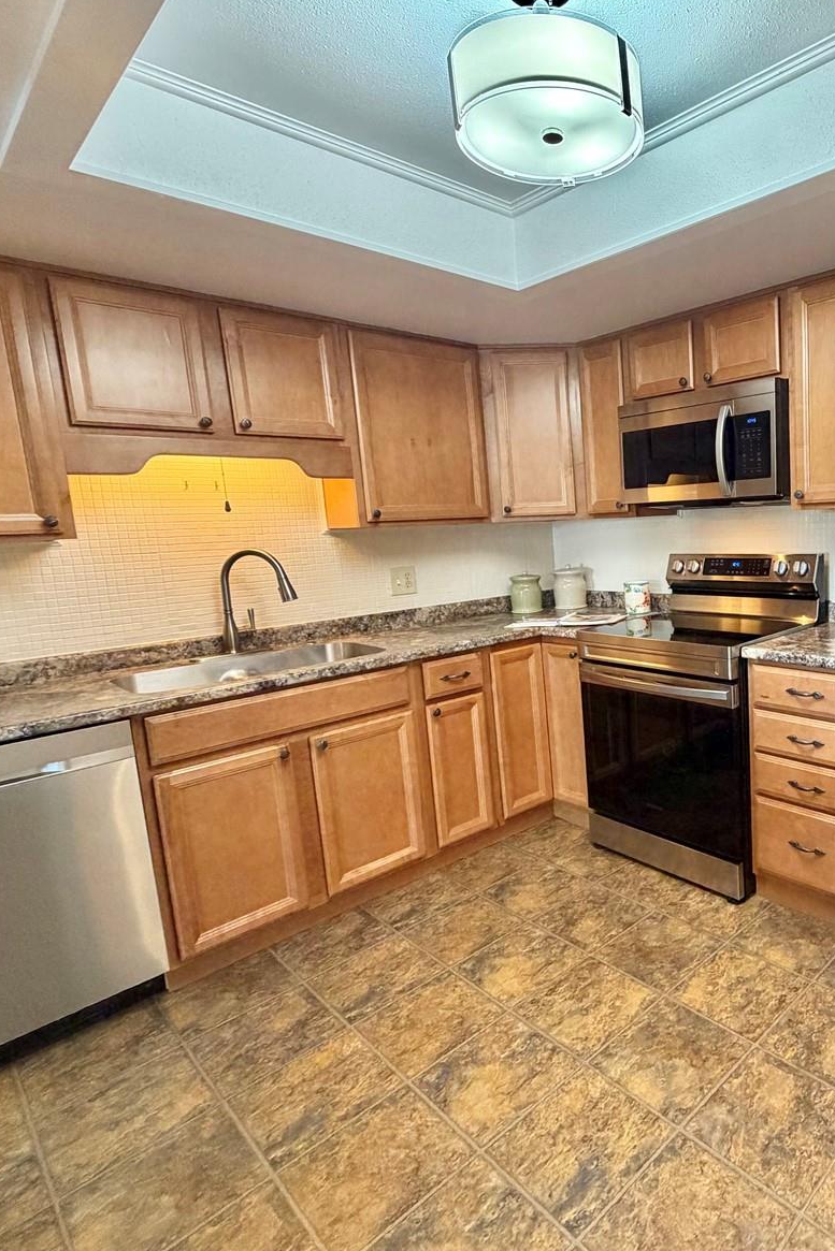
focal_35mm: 20
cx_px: 677
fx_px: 696
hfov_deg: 57.0
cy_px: 615
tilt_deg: -8.4
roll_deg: +2.8
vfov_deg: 84.0
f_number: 2.2
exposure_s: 1/60
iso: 250
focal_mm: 2.22
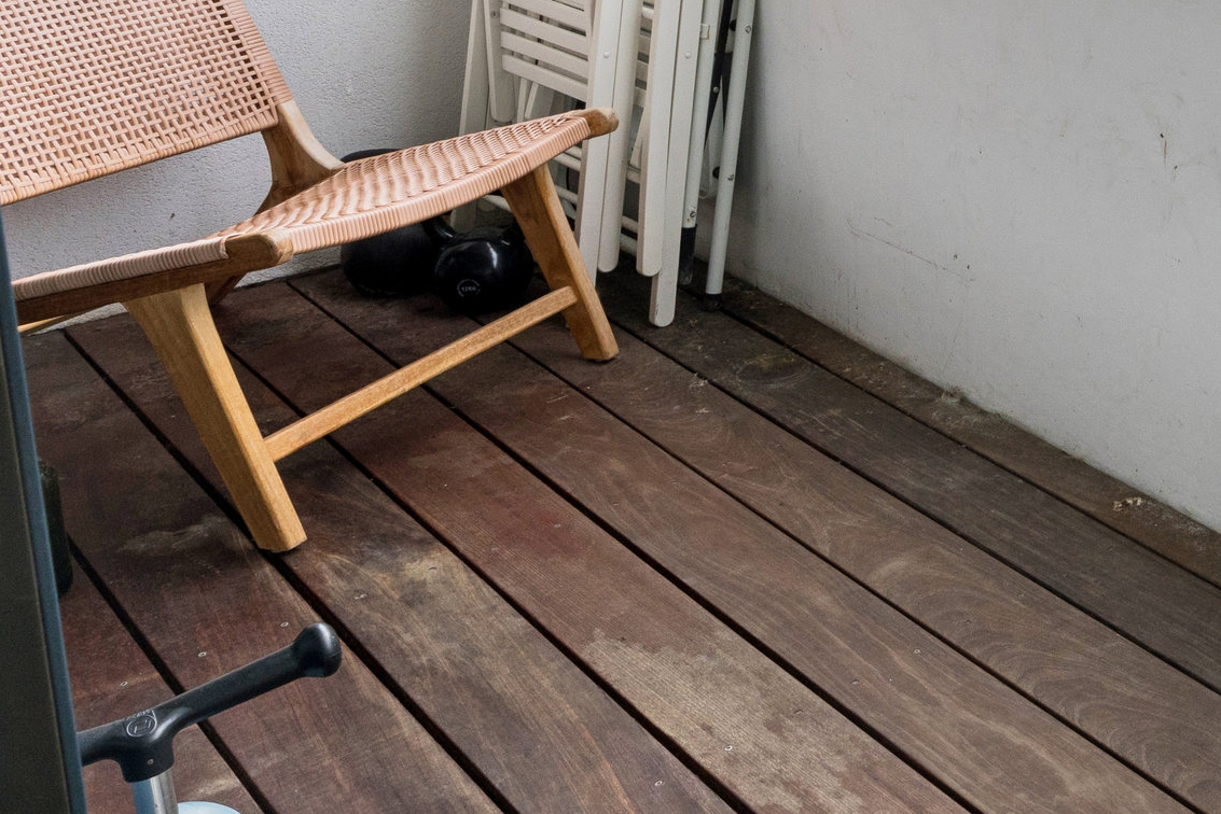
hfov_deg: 34.0
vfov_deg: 27.6
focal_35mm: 46
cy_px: -15
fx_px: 1549
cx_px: 1495
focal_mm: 11.5
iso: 400
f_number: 7.1
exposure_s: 1/125
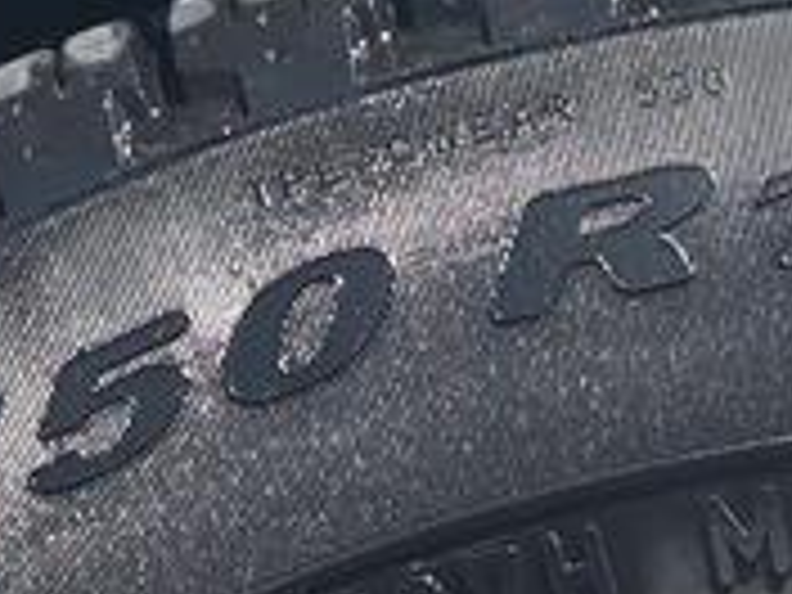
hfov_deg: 11.2
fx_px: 3821
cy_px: 2151
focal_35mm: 167
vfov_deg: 7.2
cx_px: 1300
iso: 80
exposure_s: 1/1780
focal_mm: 6.3
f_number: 1.7
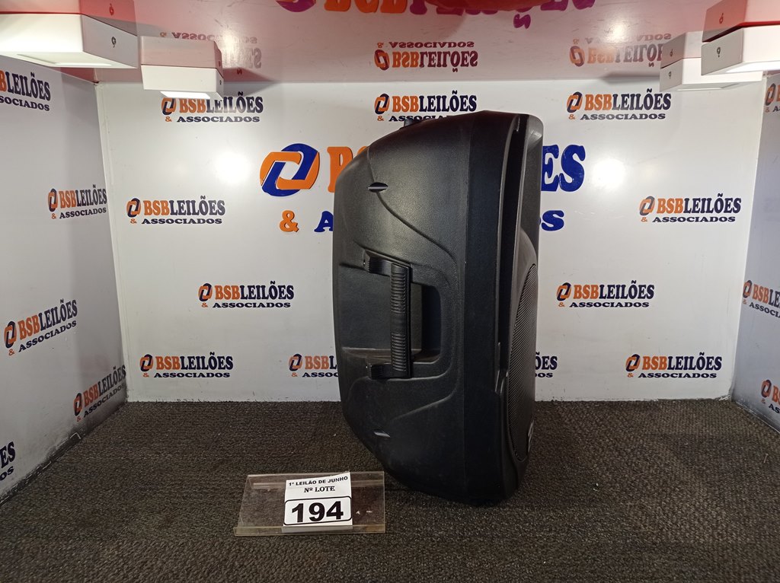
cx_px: 390
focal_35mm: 28
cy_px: 292
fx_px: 630
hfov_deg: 63.5
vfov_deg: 49.7
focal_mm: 4.7
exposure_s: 1/120
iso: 107
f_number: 1.79
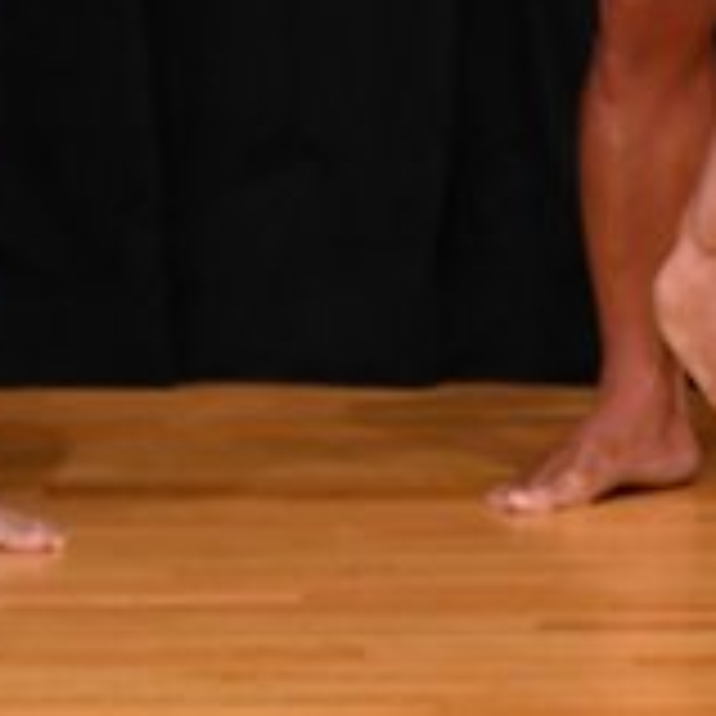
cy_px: -117
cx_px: 1605
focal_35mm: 1243
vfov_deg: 1.4
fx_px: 29088
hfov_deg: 1.4
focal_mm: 200
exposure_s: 1/400
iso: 3200
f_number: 5.6
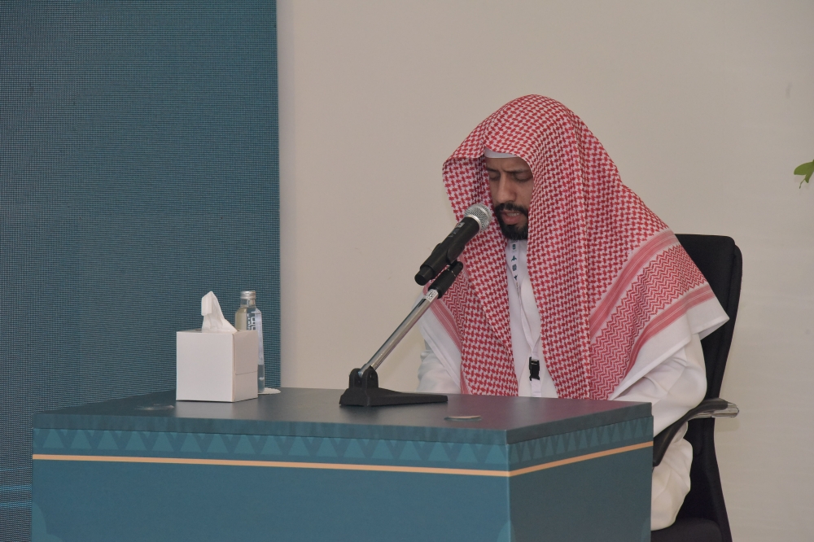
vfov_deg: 6.5
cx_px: 407
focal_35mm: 210
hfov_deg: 9.8
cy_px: 271
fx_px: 4747
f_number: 10
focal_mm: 210
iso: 6400
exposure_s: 1/250
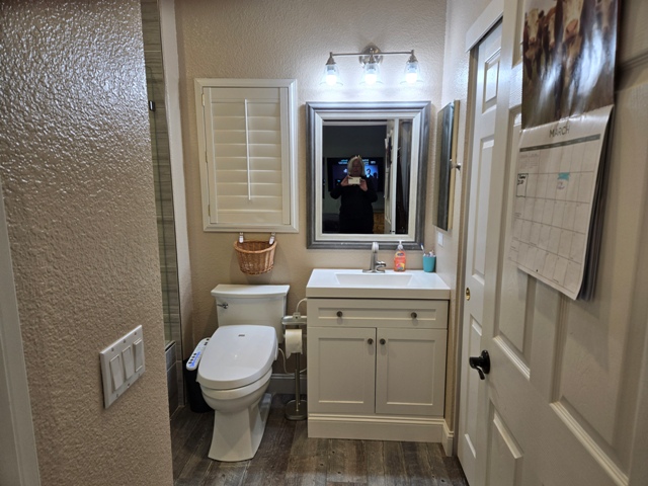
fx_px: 431
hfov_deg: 73.9
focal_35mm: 23
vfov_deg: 58.9
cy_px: 243
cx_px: 324
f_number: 1.8
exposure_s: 1/120
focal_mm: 5.4
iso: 64
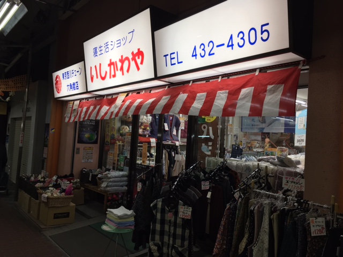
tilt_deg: +2.4
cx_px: 172
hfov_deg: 61.7
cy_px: 128
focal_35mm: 29
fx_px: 287
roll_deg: -3.7
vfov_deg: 48.2
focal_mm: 4.15
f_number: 2.2
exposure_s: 1/120
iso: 40
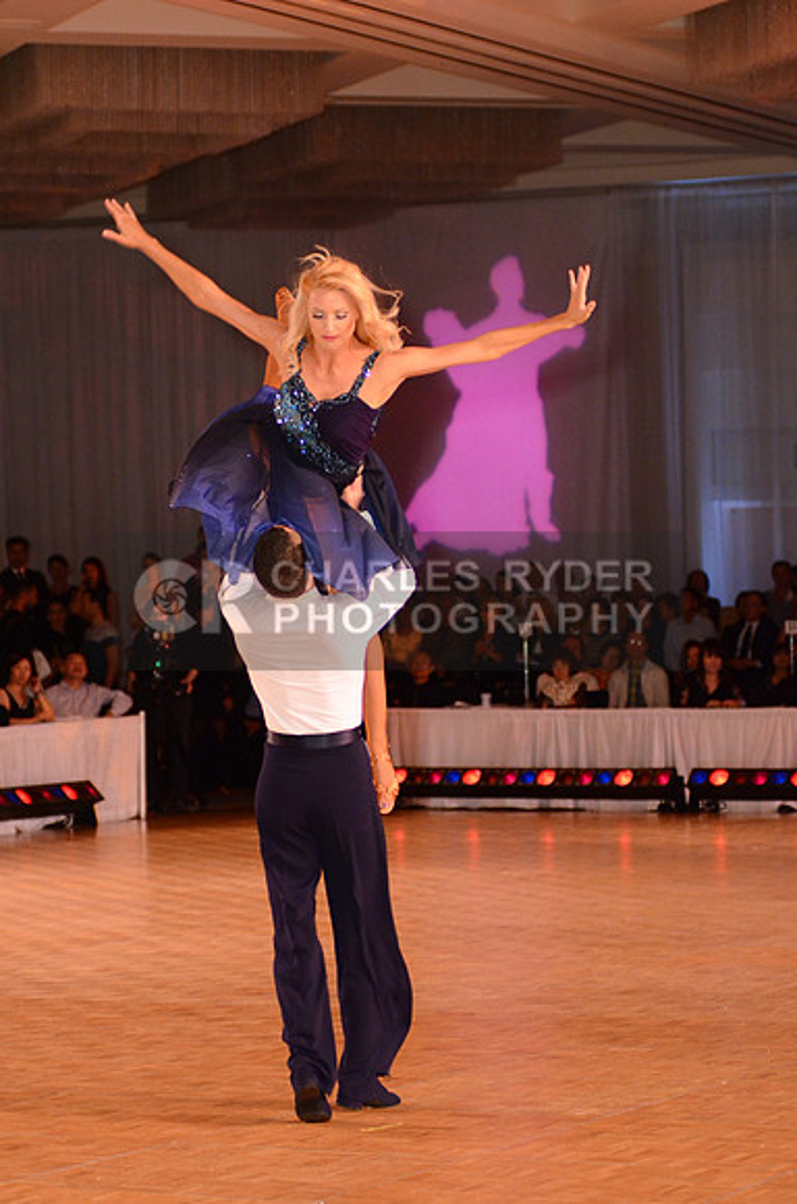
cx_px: 398
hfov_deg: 11.4
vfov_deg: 17.1
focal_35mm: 120
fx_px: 4004
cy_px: 602
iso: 2500
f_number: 2.8
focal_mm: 80
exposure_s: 1/200
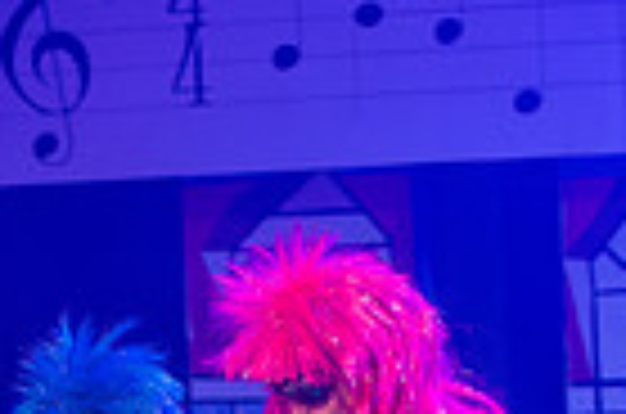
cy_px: 832
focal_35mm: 227
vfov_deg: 5.9
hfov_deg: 9.1
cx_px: 259
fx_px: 3938
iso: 1000
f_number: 2.8
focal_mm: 70
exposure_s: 1/200
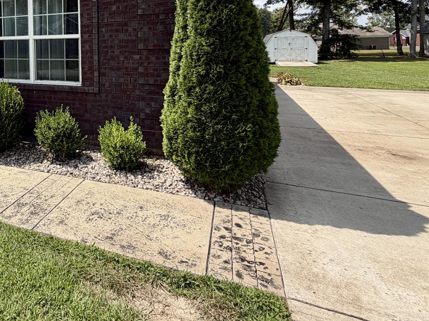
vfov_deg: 47.4
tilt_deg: +1.5
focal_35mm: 27
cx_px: 44
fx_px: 335
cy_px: 46
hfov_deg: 56.5
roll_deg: +0.1
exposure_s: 1/830
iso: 20
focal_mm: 2.22
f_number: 2.2
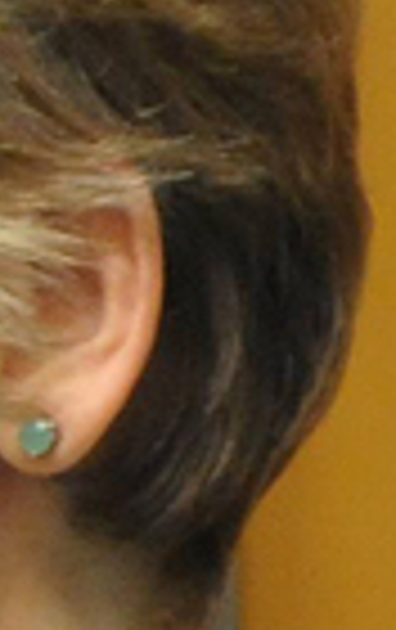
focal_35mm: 654
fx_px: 11247
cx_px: -1602
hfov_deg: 2.0
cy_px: 927
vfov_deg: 3.2
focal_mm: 60
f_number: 3.2
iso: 4000
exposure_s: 1/160
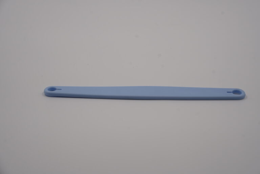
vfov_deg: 20.5
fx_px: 480
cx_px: 130
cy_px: 87
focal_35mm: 66
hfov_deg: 30.3
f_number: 7.1
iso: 320
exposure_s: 1/250
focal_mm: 66.4
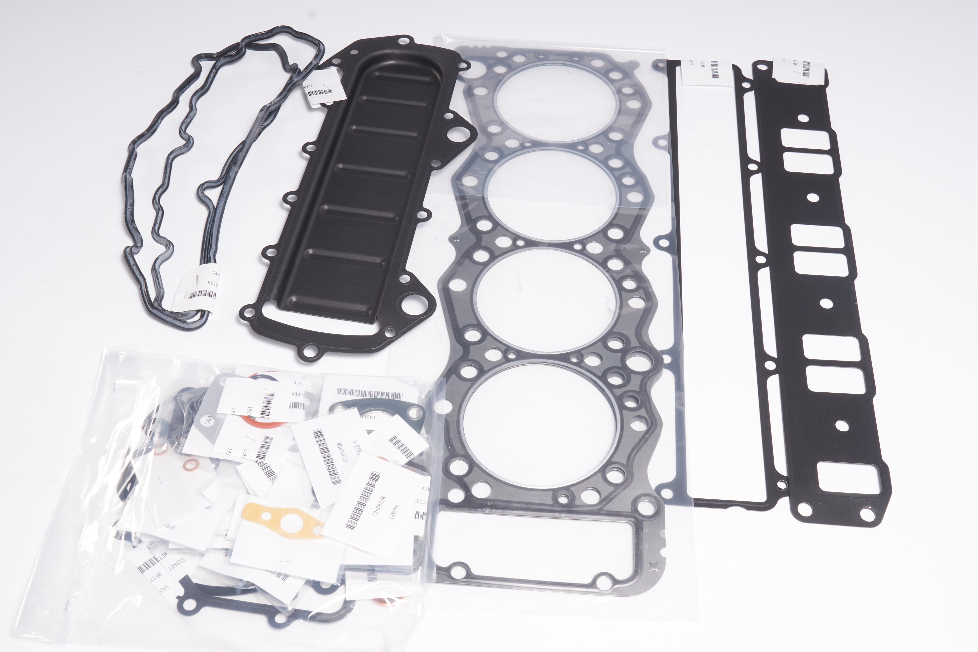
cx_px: 489
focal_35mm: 40
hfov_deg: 48.5
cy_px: 326
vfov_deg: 33.4
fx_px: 1087
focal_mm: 27
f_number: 14
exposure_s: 1/125
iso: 200
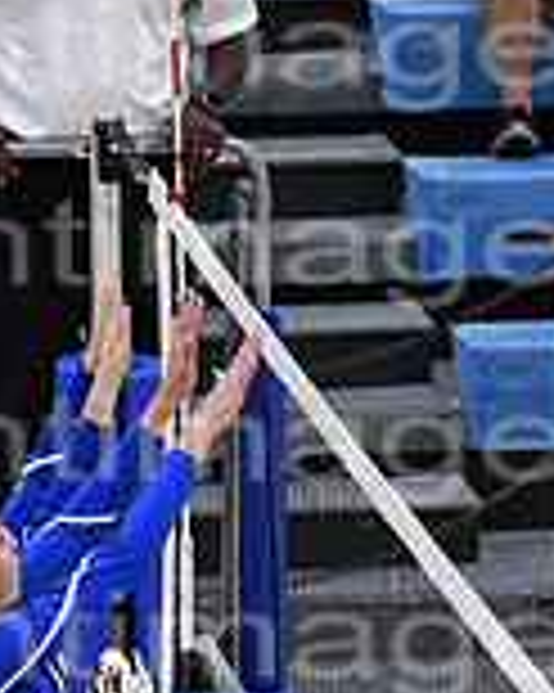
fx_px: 12166
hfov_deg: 2.6
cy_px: 745
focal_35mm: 593
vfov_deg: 3.3
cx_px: 36
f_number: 3.2
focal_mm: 112
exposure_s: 1/1250
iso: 6400
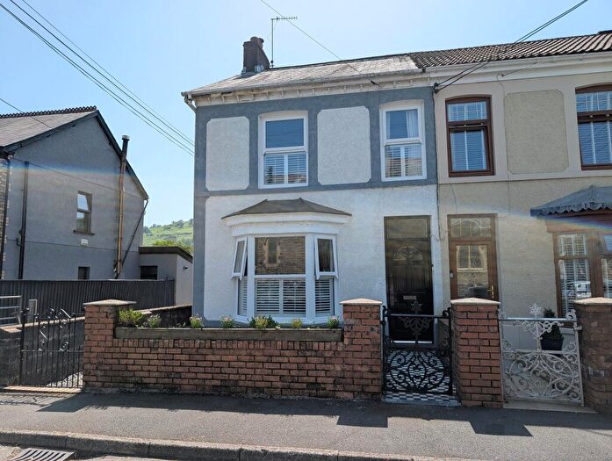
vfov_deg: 56.9
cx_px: 306
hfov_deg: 71.5
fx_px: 425
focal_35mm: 24
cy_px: 230
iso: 21
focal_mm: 6.9
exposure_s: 1/1073
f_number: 1.68
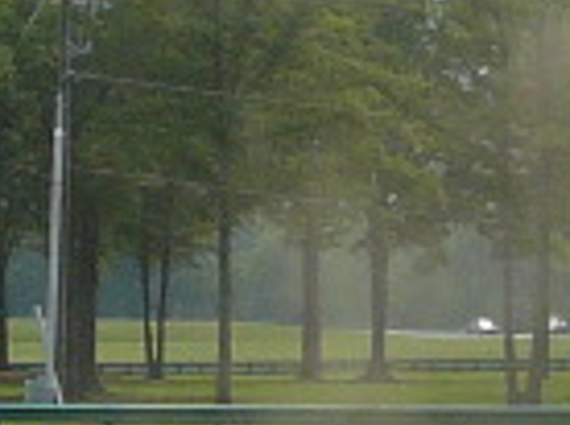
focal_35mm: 254
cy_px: 536
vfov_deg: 5.8
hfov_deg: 7.2
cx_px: -933
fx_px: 4175
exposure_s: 1/800
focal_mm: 5.2
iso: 80
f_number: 2.8
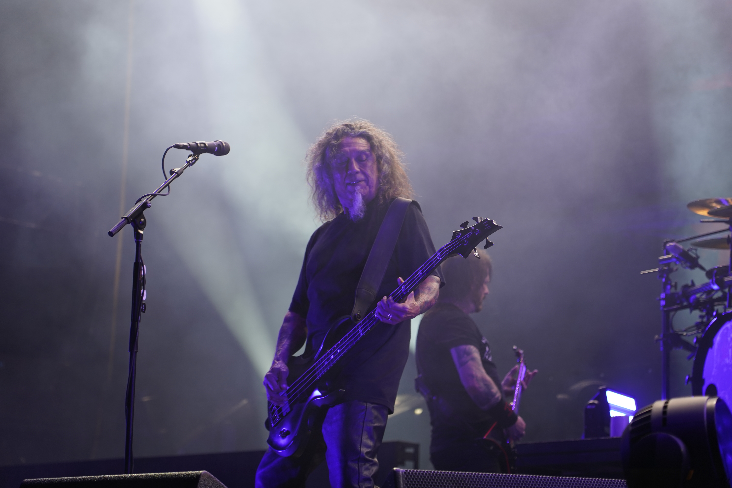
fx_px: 2135
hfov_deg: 19.5
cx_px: 366
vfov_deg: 13.0
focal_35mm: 105
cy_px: 244
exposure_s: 1/125
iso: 250
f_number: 4
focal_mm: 105
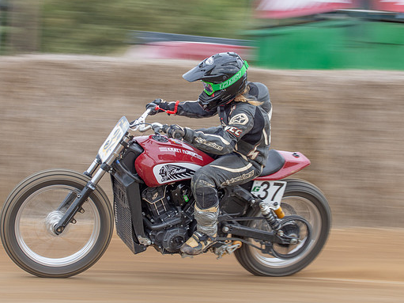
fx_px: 1809
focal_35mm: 155
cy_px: 152
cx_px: 186
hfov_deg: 12.7
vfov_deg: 9.6
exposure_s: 1/100
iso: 160
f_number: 9
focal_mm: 78
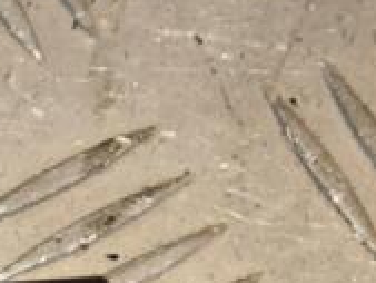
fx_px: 5834
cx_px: -151
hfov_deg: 3.7
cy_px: 386
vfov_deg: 2.8
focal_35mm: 537
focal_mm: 105
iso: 800
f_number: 8
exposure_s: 1/200
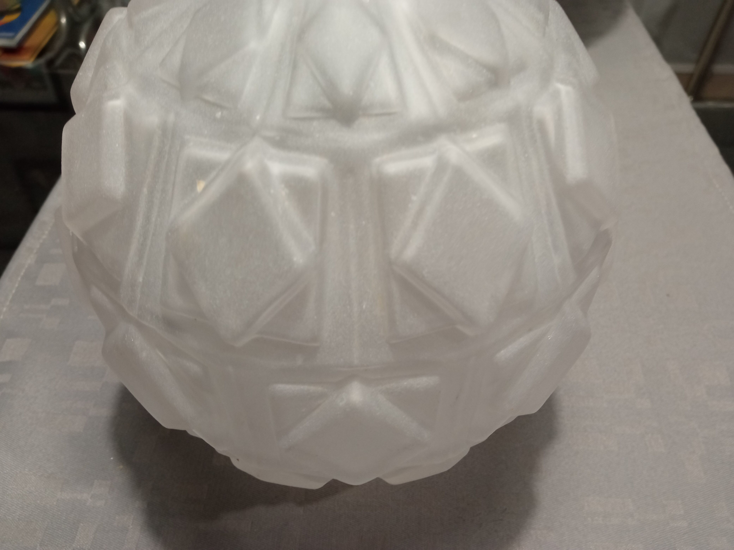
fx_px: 573
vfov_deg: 51.4
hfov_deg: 65.3
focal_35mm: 27
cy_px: 275
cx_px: 367
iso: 435
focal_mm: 3.79
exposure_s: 1/33.3
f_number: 2.2
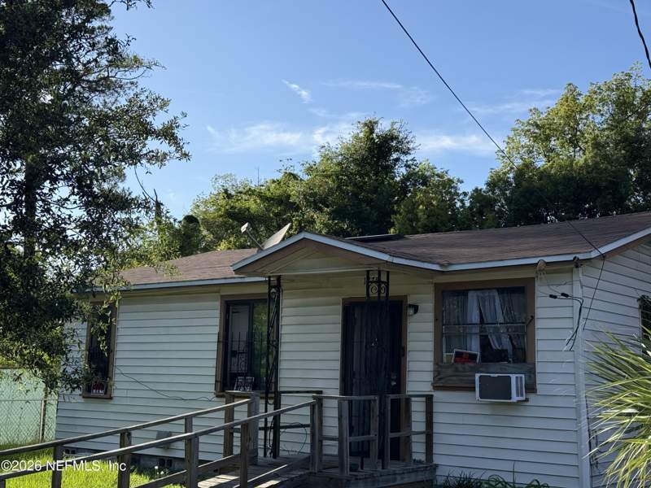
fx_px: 903
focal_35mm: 48
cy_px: 244
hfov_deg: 39.7
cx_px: 326
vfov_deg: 30.3
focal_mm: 6.76
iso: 64
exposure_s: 1/4329
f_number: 1.78
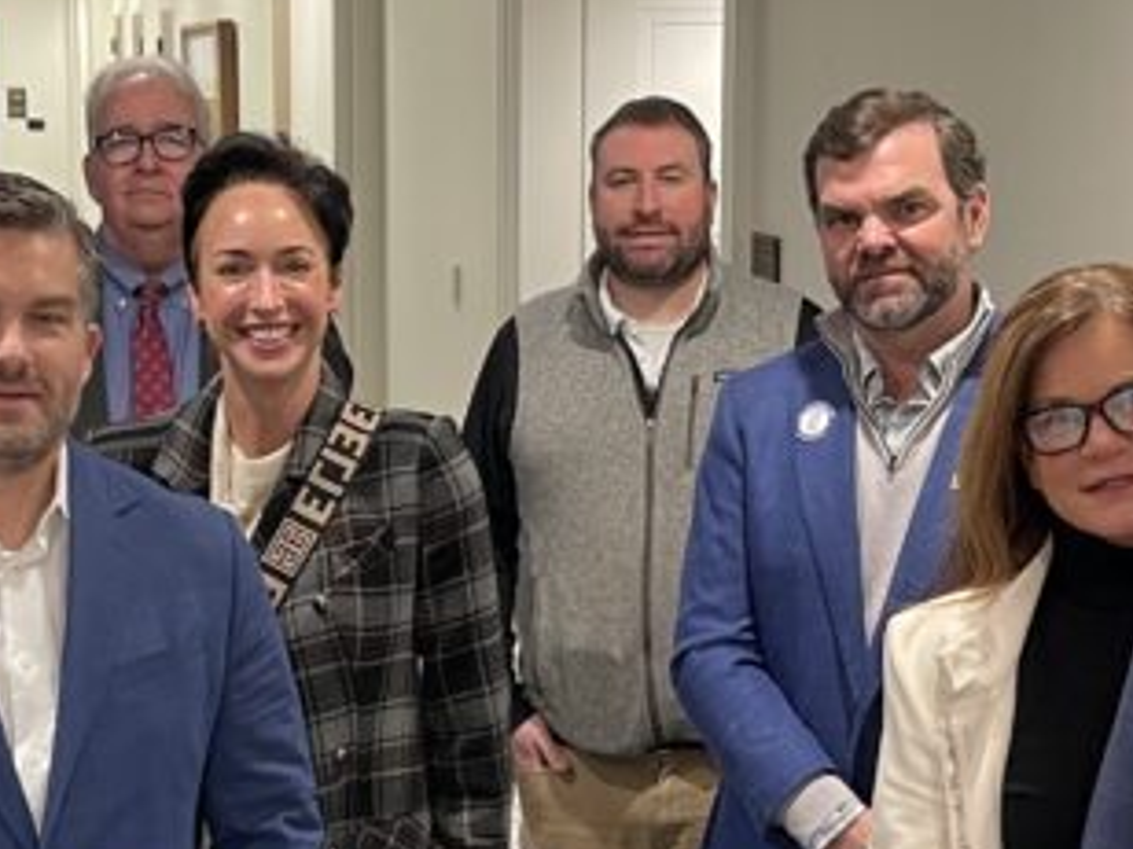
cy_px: 548
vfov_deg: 17.7
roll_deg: -0.2
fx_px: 2717
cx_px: 489
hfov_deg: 23.5
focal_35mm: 83
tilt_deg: -11.4
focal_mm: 5.1
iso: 200
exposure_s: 1/60
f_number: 1.6
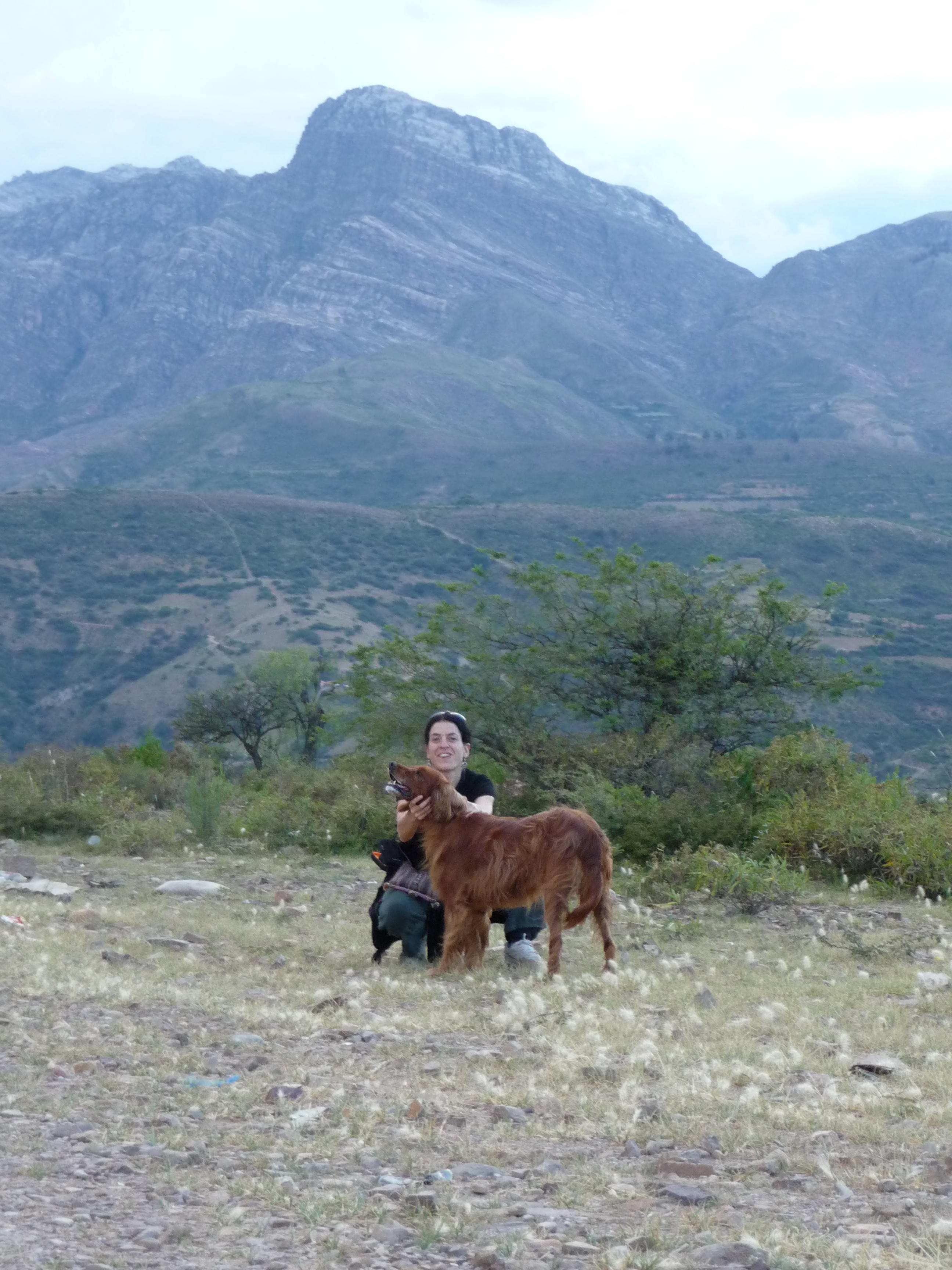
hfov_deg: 14.4
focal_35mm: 103
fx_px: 3777
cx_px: 476
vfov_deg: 19.1
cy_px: 635
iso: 250
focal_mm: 17.5
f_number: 4.7
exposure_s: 1/50
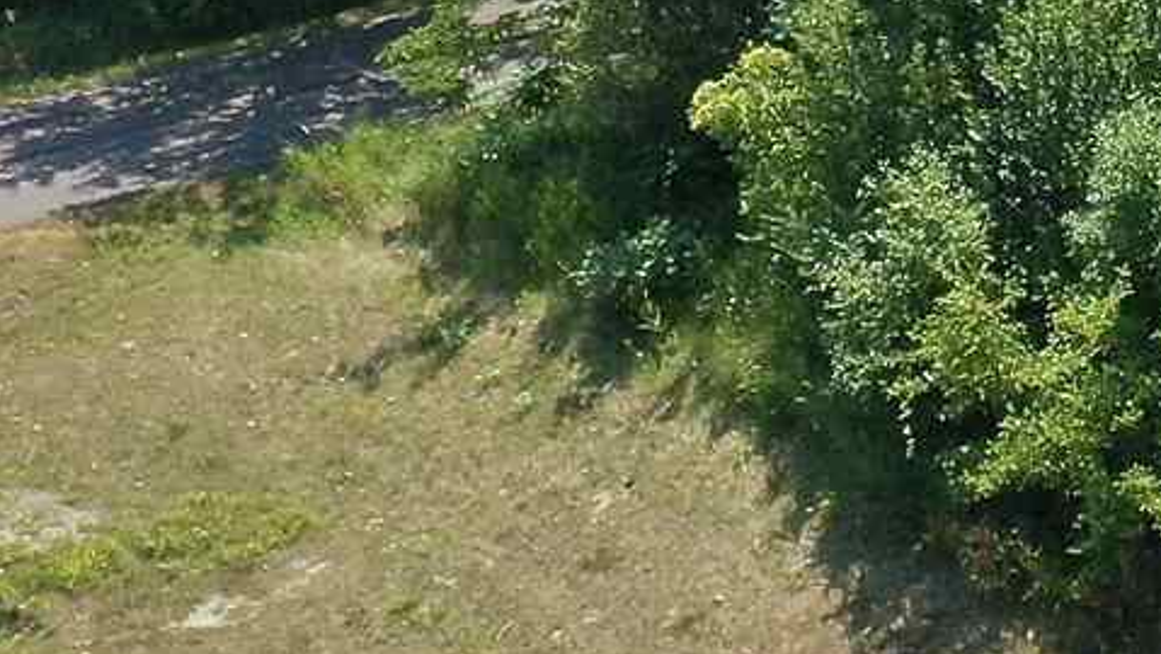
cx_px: 2826
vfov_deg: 6.4
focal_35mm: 188
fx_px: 5791
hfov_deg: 10.0
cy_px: -283
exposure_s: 1/320
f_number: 5.6
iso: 100
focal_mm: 10.26
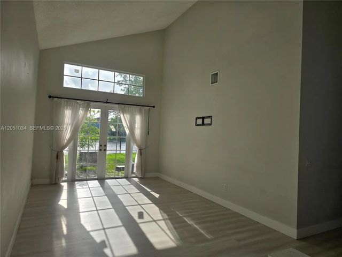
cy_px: 128
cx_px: 171
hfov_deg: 73.9
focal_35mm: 23
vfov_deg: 58.9
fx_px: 227
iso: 12
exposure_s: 1/641
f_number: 1.7
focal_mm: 6.3
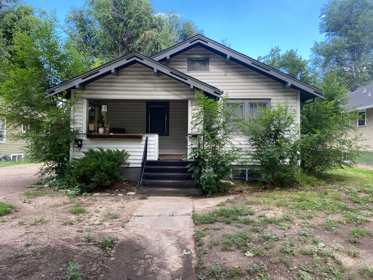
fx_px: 280
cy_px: 140
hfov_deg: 67.3
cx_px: 186
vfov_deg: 53.1
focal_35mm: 26
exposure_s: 1/158
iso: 32
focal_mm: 4.25
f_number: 1.8
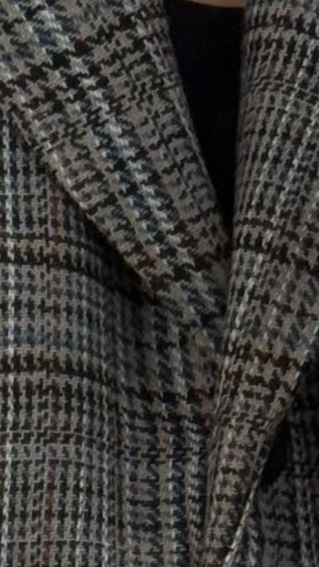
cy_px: 985
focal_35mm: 313
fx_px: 4708
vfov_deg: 6.7
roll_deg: +4.4
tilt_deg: -31.0
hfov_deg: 3.9
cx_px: 92
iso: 160
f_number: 1.78
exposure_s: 1/50
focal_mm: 6.76
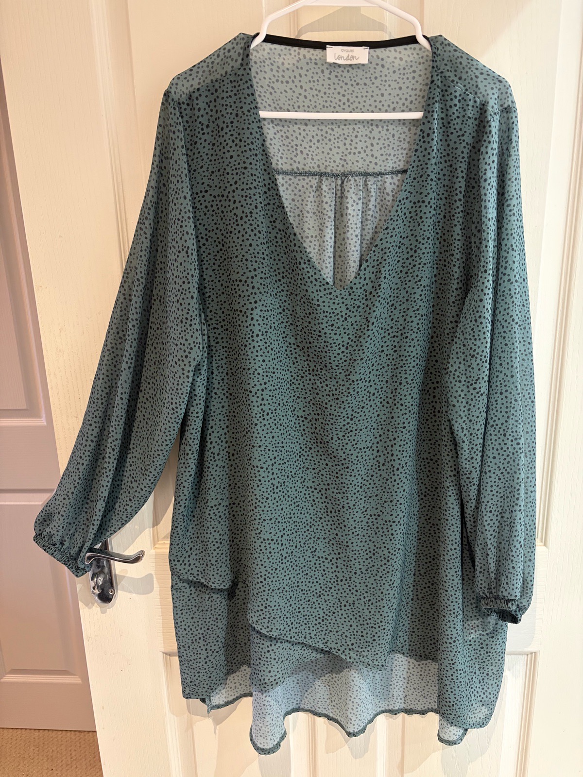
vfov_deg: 67.3
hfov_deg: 53.1
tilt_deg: -15.3
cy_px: 388
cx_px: 292
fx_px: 584
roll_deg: +2.6
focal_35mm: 26
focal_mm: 5.96
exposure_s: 1/50
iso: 500
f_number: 1.6
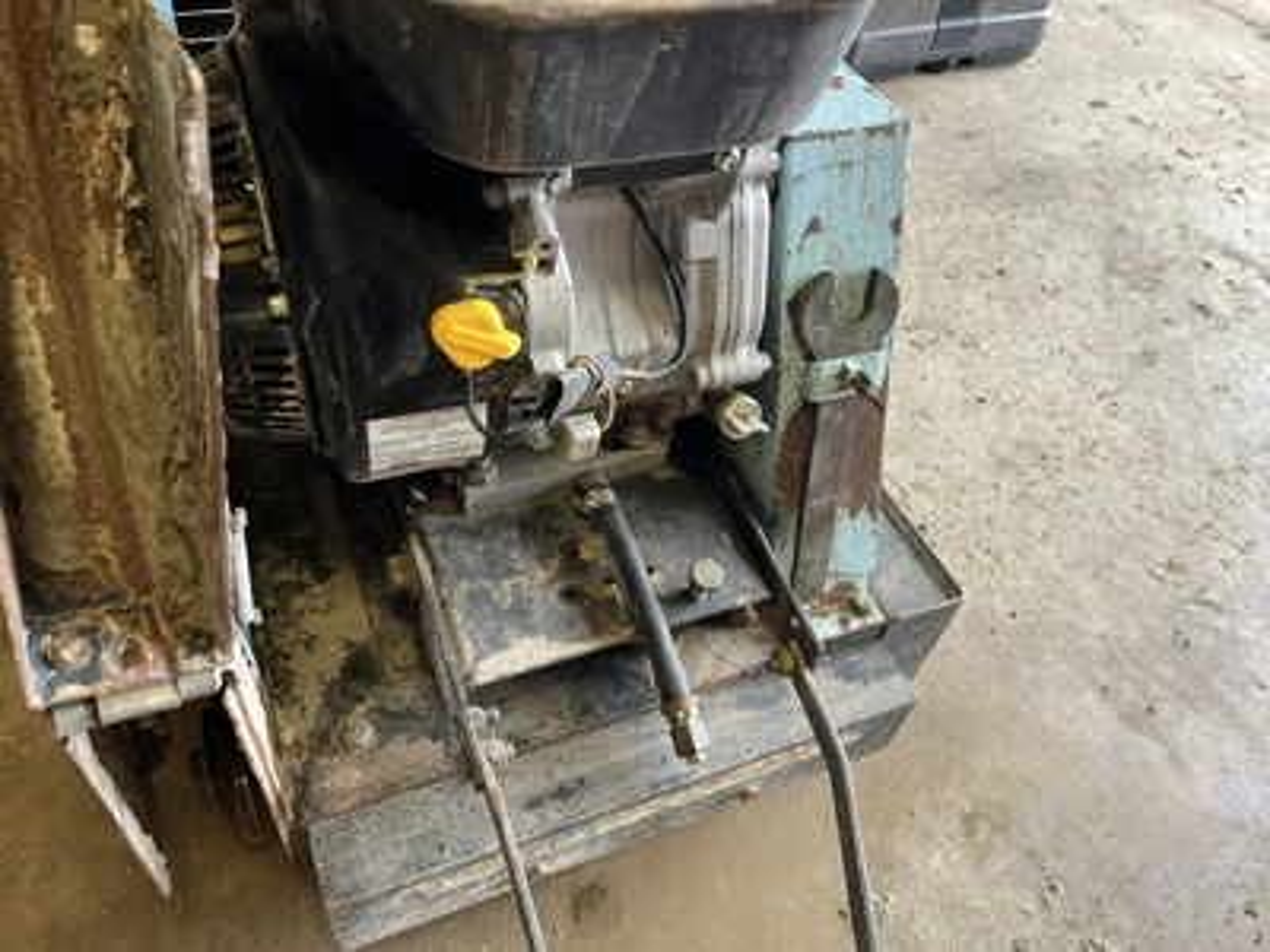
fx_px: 954
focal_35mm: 26
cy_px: 476
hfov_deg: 67.3
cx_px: 635
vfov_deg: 53.1
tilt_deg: -50.4
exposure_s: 1/121
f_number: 1.6
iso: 125
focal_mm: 5.1
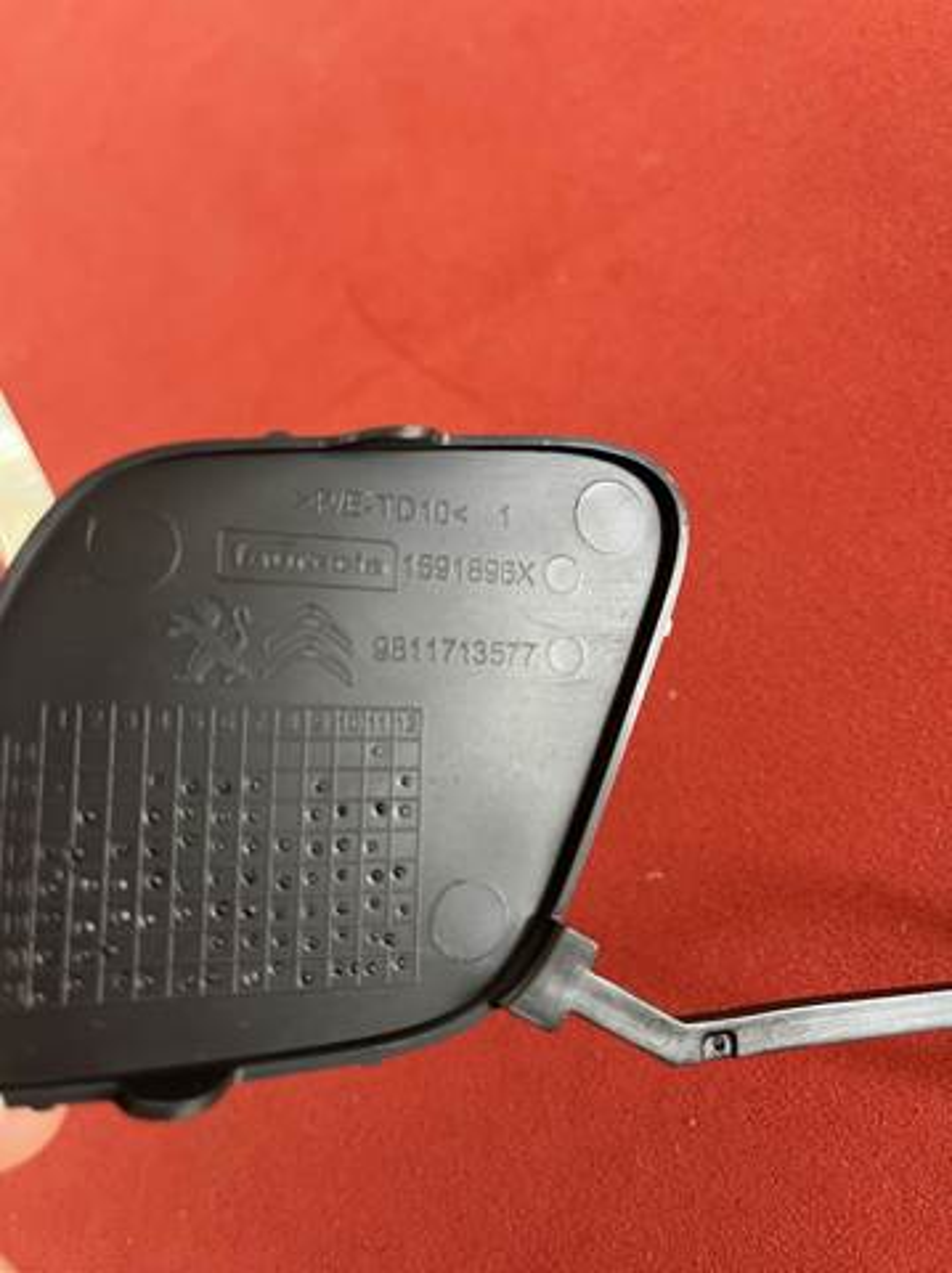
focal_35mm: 26
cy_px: 636
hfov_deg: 53.0
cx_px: 476
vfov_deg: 67.4
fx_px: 955
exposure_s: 1/50
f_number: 1.6
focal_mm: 5.1
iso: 125
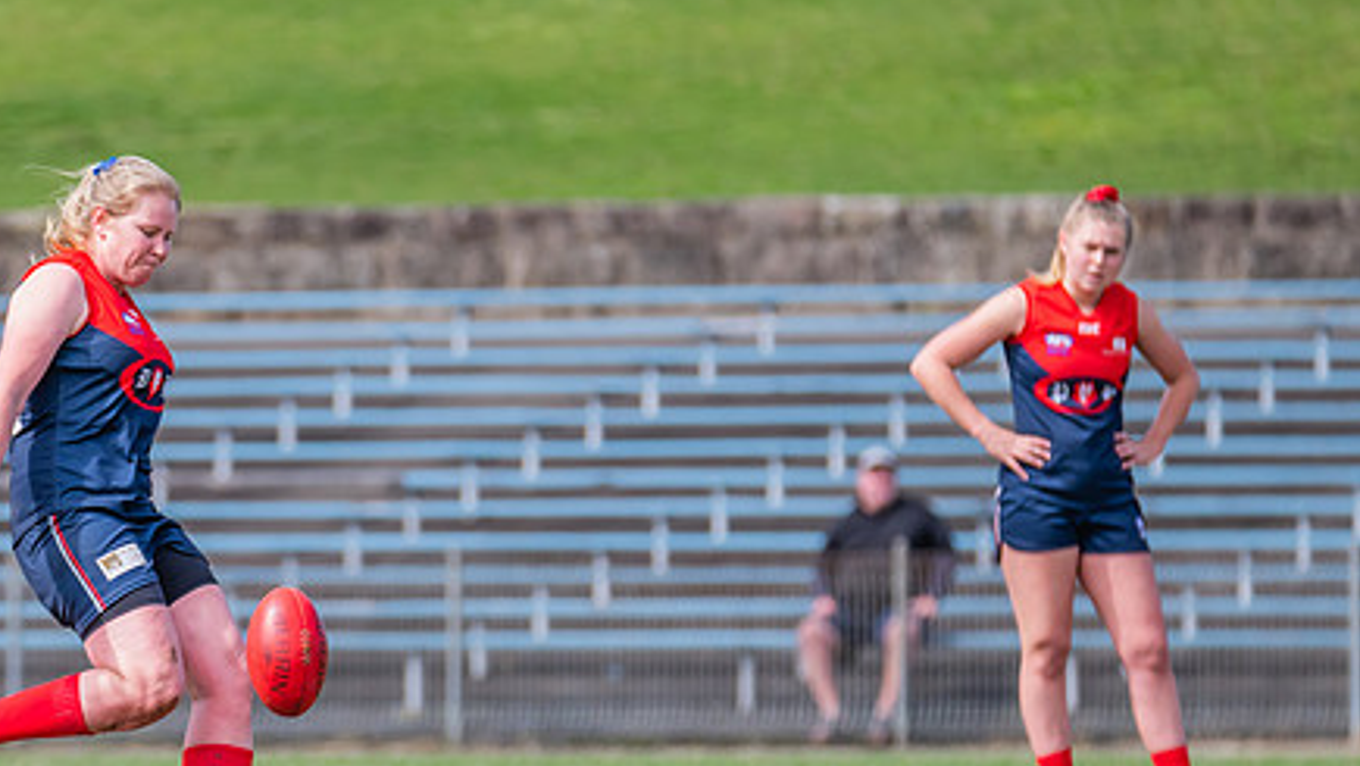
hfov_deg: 3.0
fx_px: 26189
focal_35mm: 726
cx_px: 335
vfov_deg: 1.7
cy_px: 494
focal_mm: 380
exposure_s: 1/1600
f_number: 7.1
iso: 800
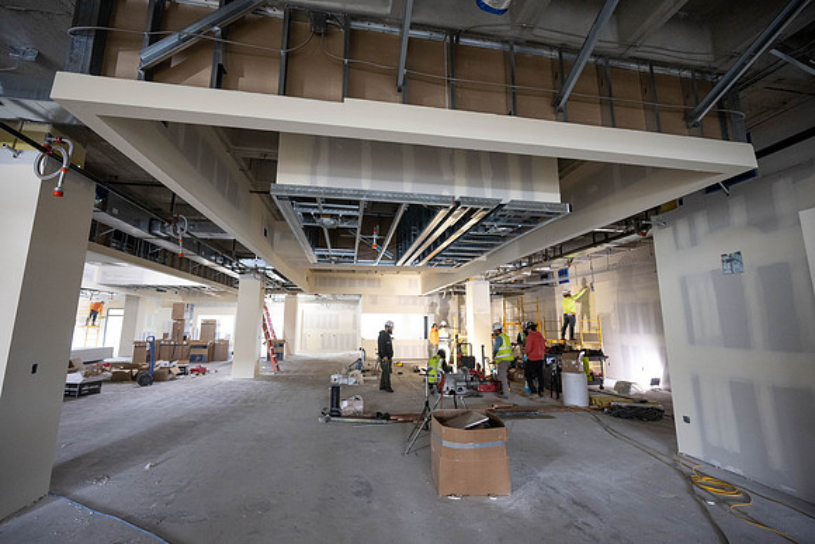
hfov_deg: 102.2
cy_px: 272
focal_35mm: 15
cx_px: 408
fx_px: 329
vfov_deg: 79.2
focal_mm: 14
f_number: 4
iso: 2000
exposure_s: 1/125
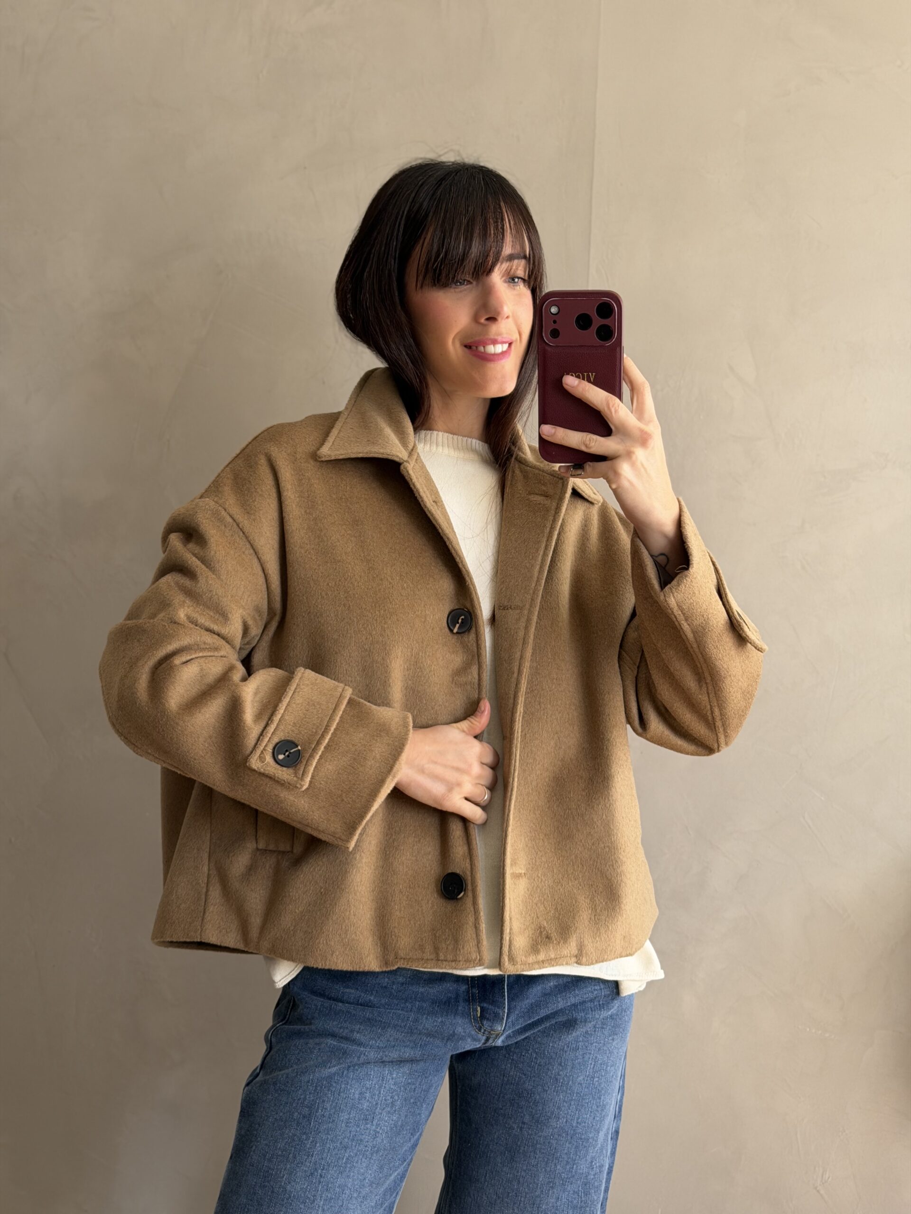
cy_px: 607
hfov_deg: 30.3
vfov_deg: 39.7
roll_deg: -1.4
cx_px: 456
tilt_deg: -13.9
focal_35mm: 48
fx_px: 1684
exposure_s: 1/73
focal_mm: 6.76
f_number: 1.78
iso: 100
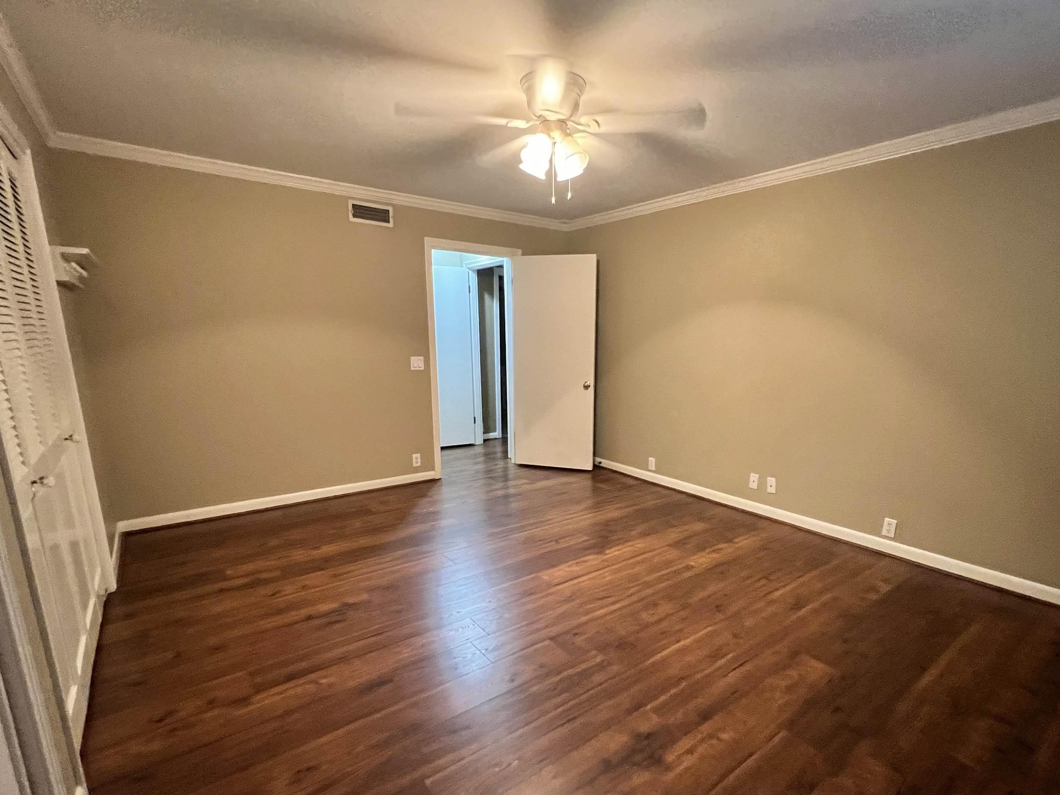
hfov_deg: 94.1
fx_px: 490
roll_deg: -0.1
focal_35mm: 16
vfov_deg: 77.8
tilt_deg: -13.0
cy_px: 445
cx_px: 586
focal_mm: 1.57
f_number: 1.8
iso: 800
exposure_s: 1/60
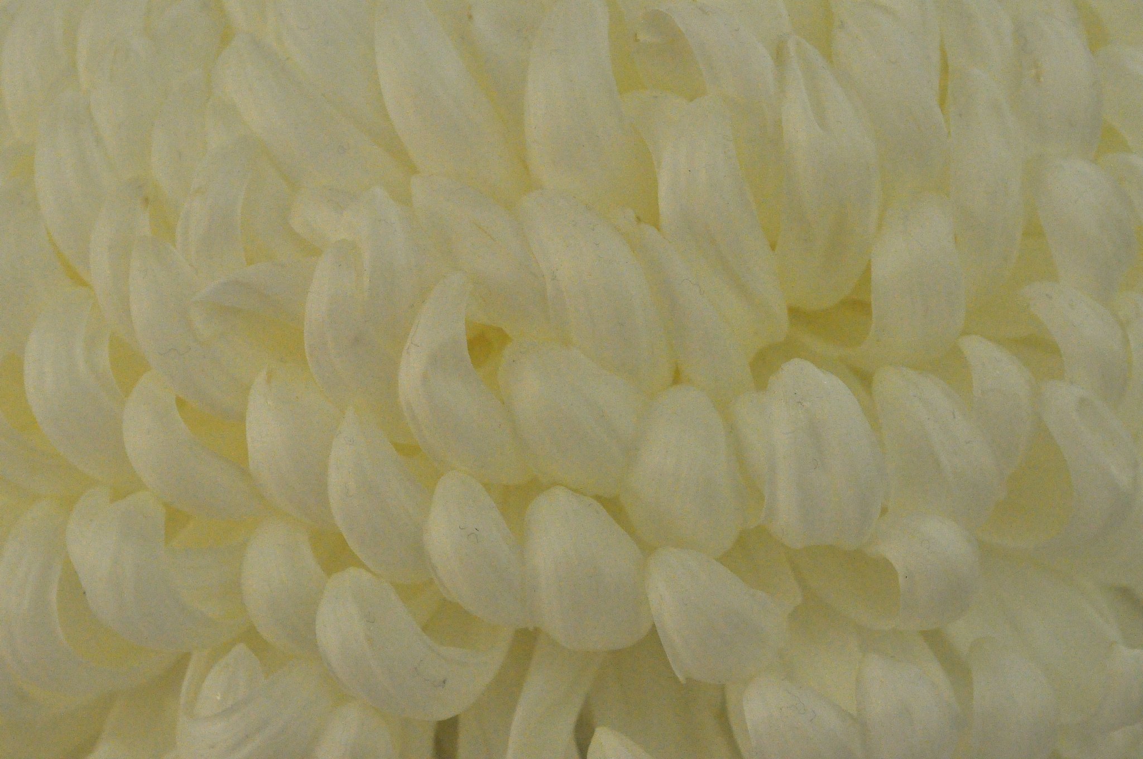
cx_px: 572
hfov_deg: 24.6
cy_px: 380
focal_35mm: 82
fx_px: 2616
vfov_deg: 16.5
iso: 3200
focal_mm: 55
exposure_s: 1/400
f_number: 10
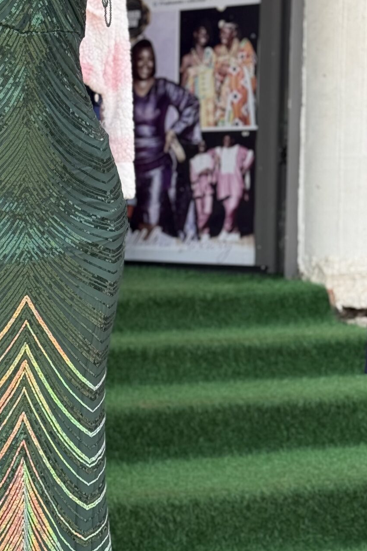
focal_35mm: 101
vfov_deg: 20.2
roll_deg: +0.1
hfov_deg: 13.5
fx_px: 1543
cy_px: 341
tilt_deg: -4.0
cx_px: 110
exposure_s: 1/1027
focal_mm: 6.76
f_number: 1.78
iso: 100
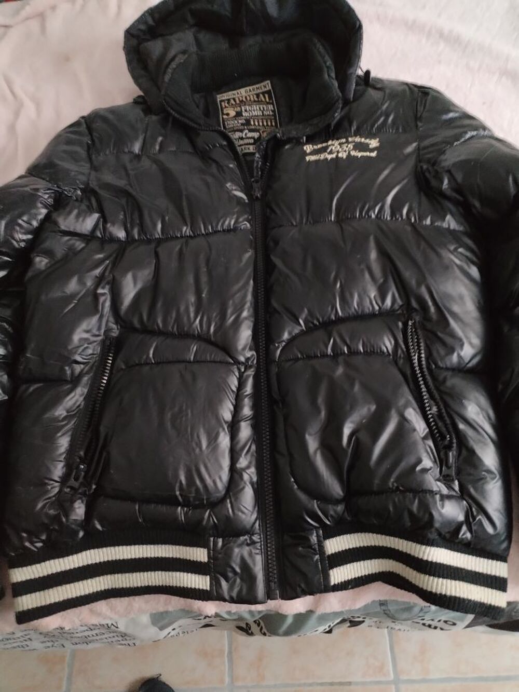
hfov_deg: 53.1
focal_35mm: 26
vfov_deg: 67.3
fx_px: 520
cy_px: 346
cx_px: 260
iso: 1434
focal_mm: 4.75
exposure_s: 1/16.7
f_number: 1.8
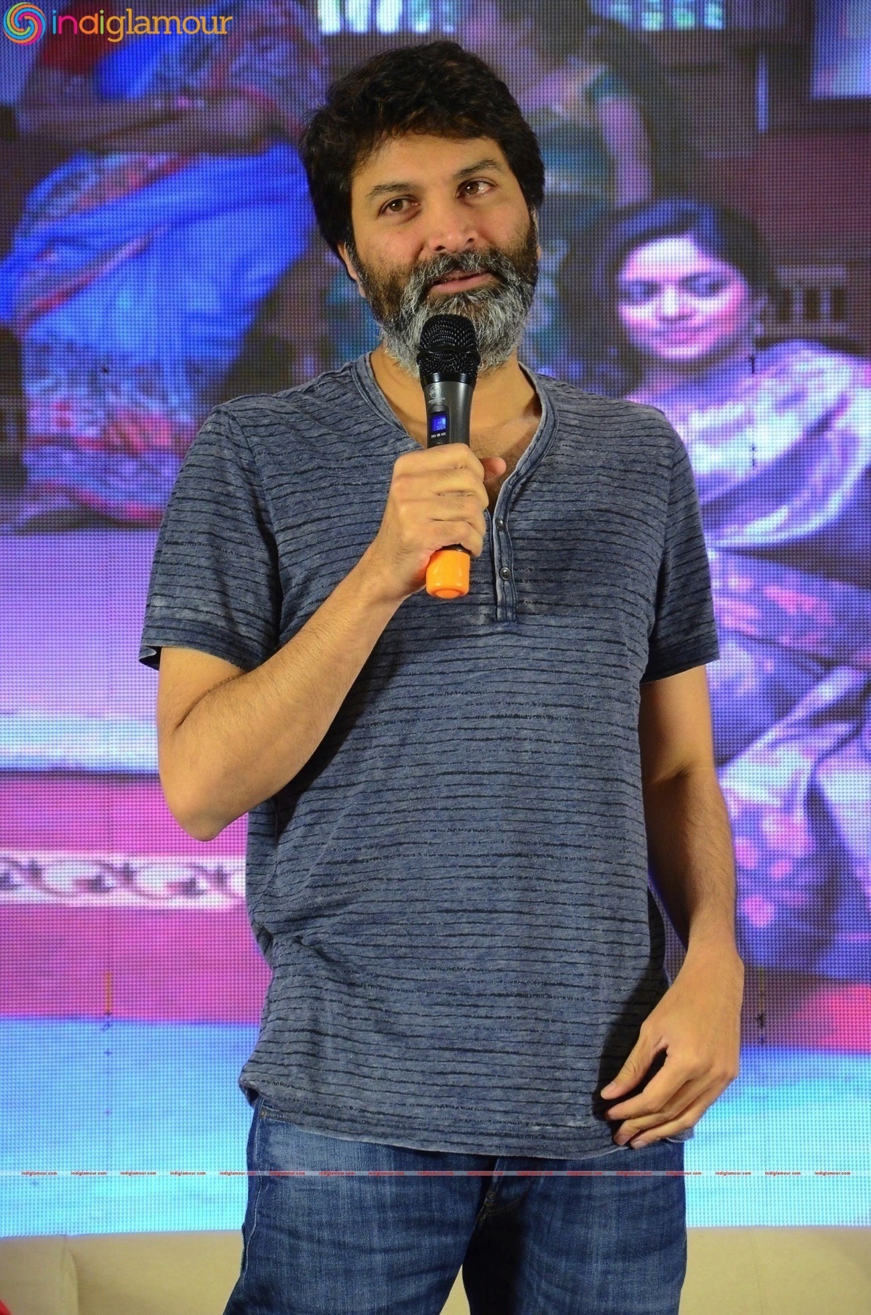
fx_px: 5742
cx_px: 436
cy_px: 658
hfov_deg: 8.7
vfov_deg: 13.1
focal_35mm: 158
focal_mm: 105
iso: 2000
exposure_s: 1/80
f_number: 5.6
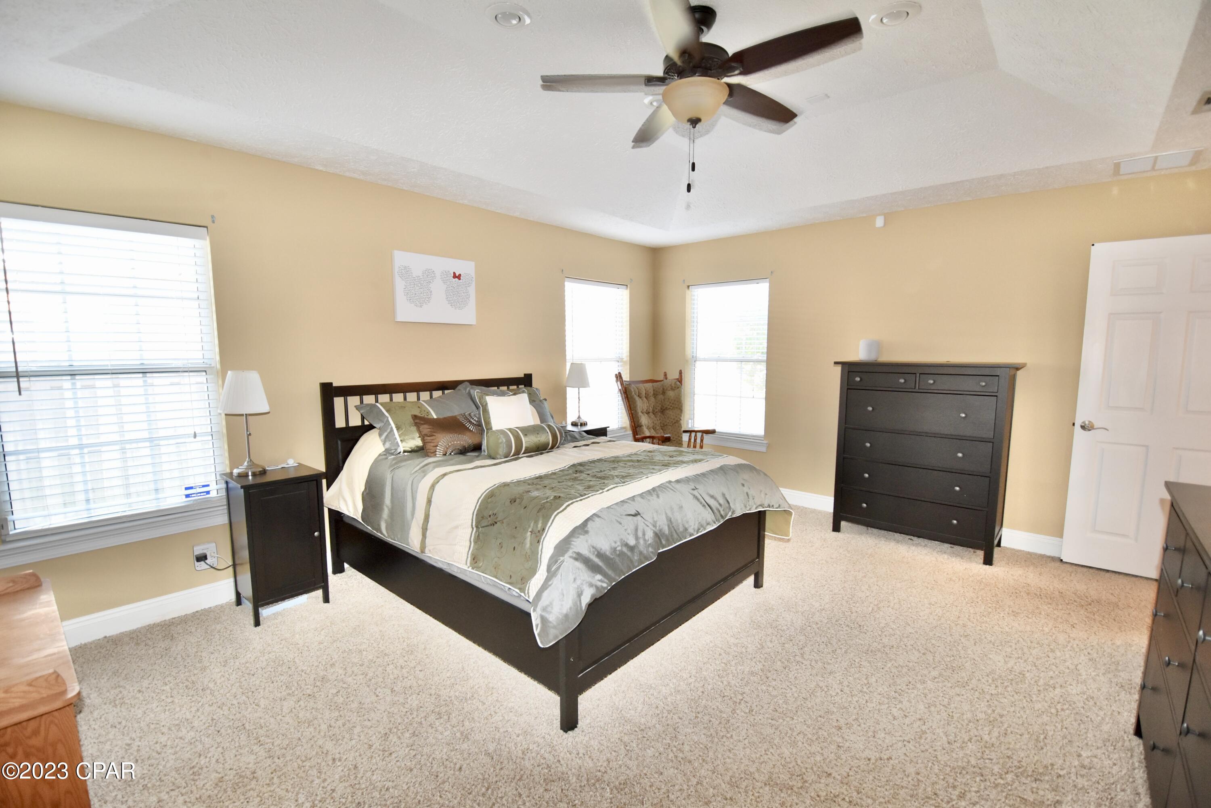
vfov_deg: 77.3
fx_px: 505
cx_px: 606
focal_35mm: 15
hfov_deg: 100.4
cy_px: 404
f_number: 3.5
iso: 900
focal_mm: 10
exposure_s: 1/60
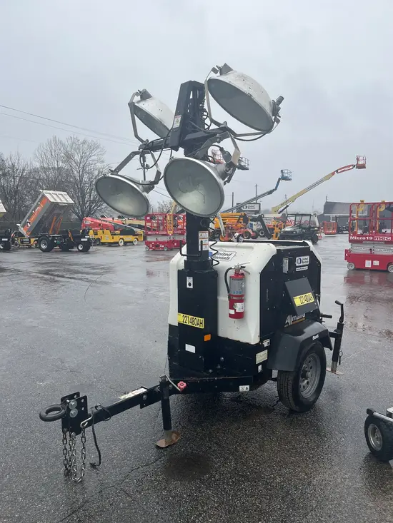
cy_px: 262
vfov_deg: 67.3
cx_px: 196
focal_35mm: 26
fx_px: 393
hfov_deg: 53.1
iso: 50
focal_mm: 5.1
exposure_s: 1/898
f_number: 1.6
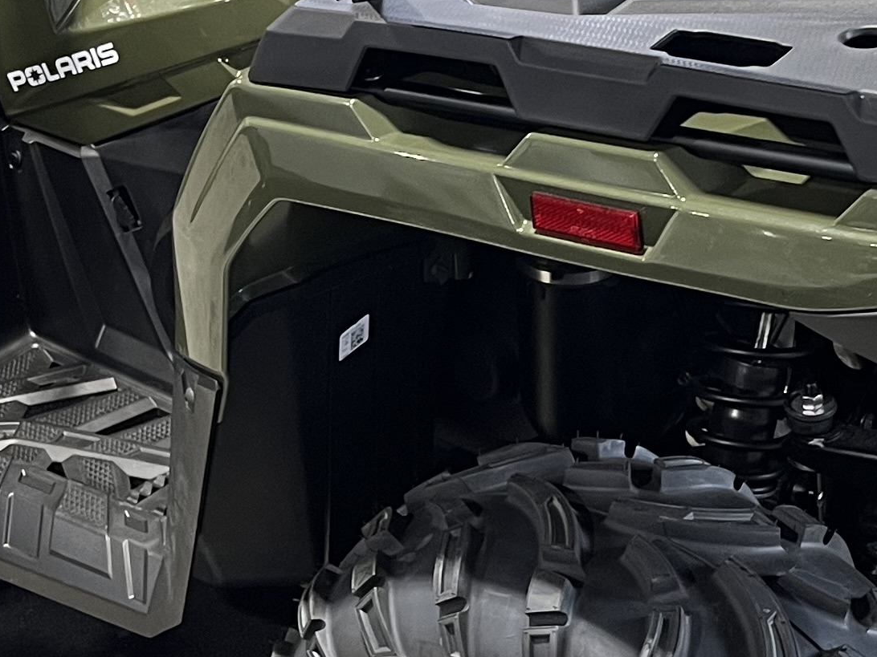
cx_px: 622
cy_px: 221
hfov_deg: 20.3
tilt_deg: -29.1
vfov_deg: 15.4
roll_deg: +4.1
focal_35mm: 96
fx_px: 2432
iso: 200
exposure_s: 1/60
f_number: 1.6
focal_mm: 5.1
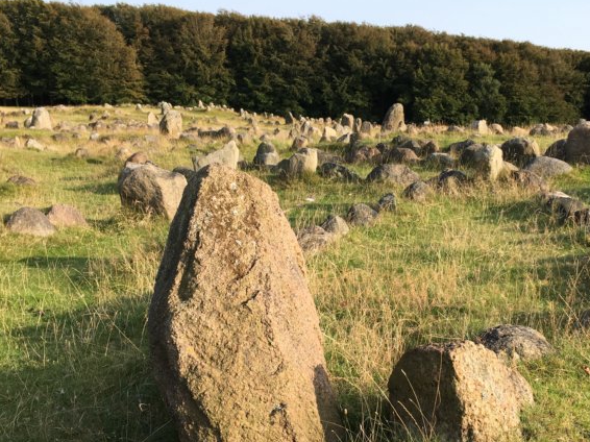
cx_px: 331
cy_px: 273
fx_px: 699
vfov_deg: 34.9
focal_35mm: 41
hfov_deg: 45.7
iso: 25
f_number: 2.2
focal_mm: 4.15
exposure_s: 1/630
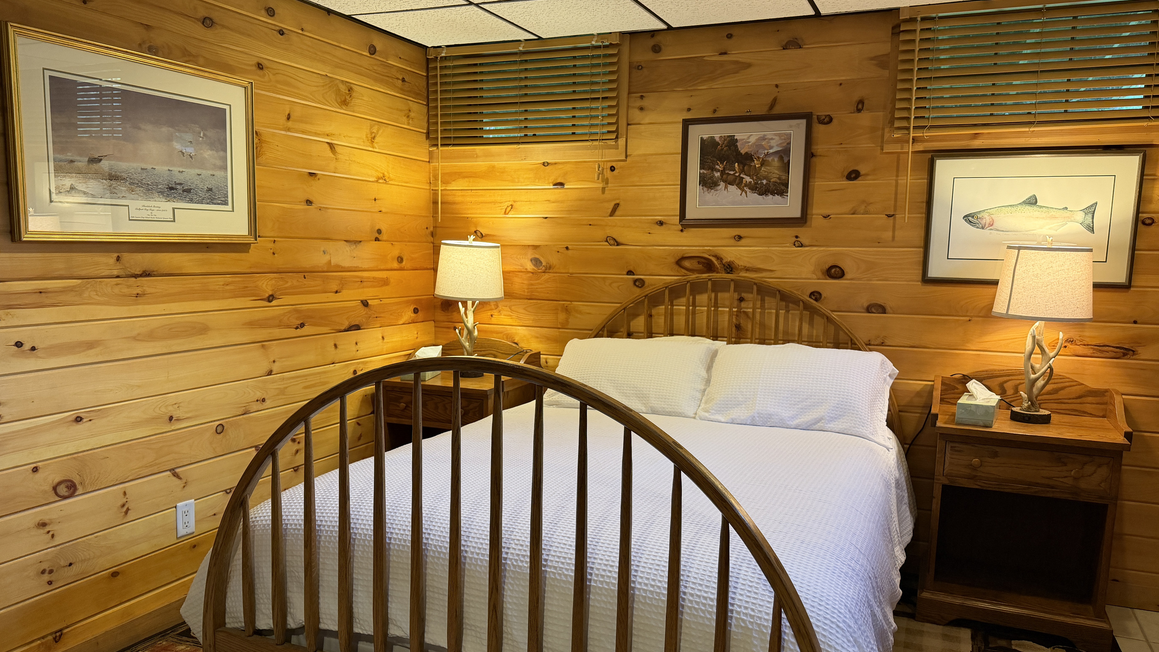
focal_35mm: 27
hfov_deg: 69.9
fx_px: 830
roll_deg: -0.3
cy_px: 364
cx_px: 580
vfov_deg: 42.8
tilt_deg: -7.7
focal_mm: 6.76
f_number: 1.78
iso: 250
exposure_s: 1/60
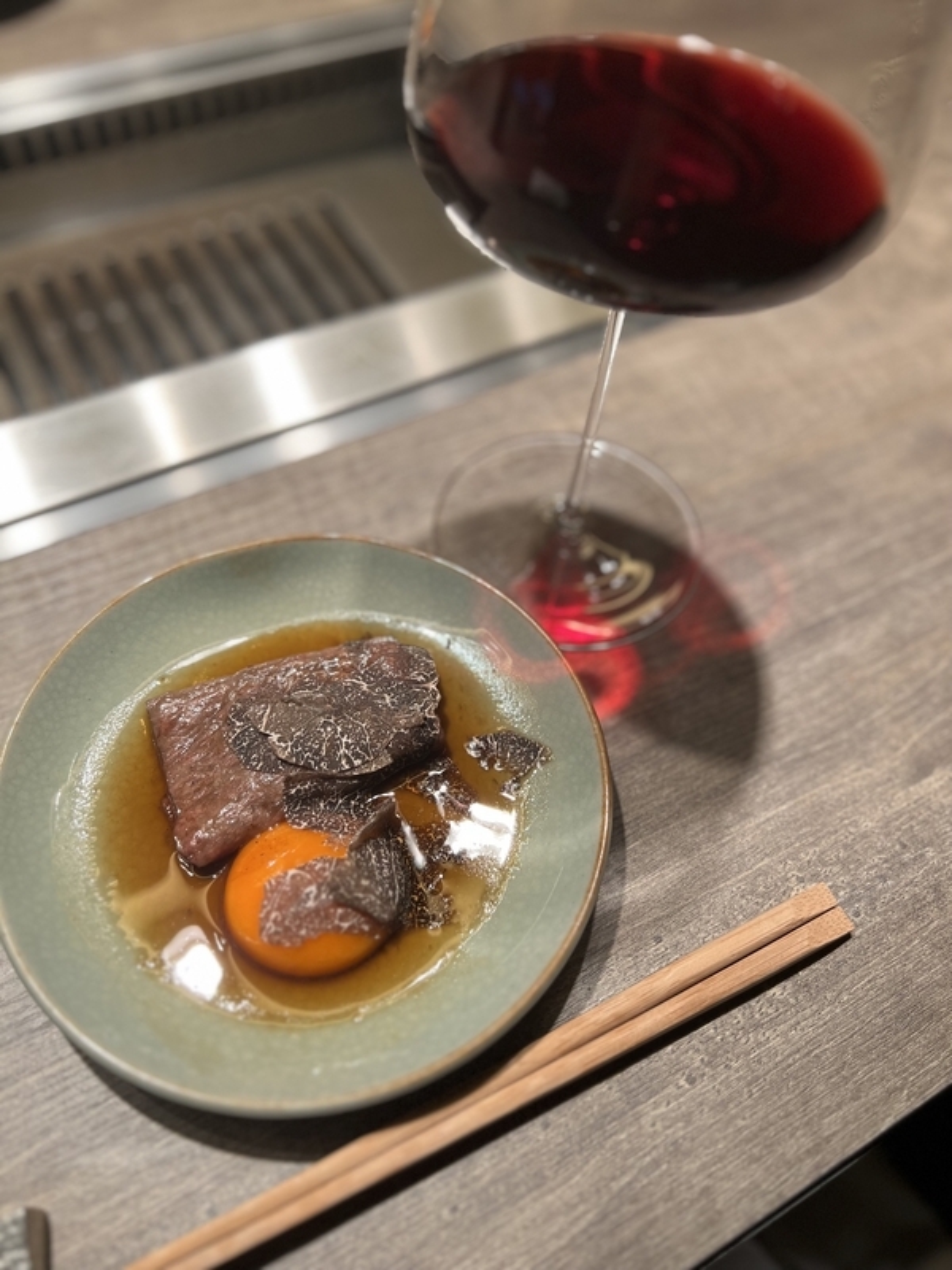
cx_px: 476
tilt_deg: -55.8
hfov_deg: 53.1
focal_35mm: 26
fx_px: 953
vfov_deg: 67.3
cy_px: 635
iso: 50
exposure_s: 1/100
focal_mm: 5.7
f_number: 1.5
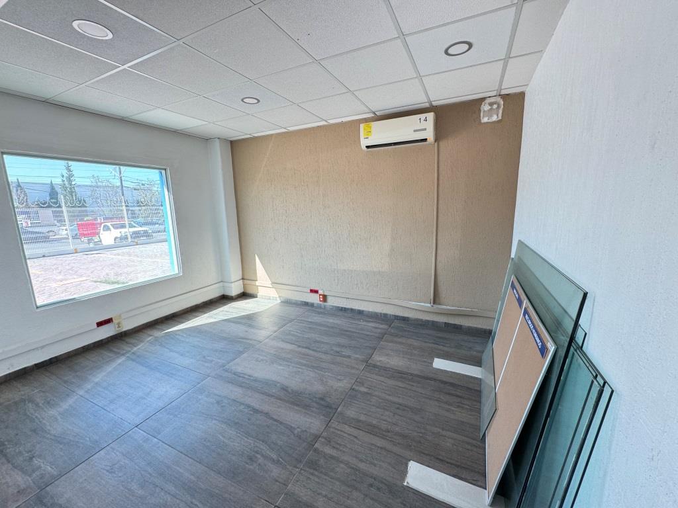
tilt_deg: -10.4
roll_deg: +2.2
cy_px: 254
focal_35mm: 14
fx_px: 274
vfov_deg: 85.7
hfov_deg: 102.1
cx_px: 339
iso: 125
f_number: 2.2
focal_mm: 2.22
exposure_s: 1/99
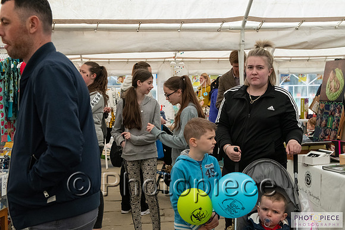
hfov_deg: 37.7
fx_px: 505
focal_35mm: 53
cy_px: 116
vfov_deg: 25.7
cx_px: 182
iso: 3200
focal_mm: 48
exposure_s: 1/2500
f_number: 6.3
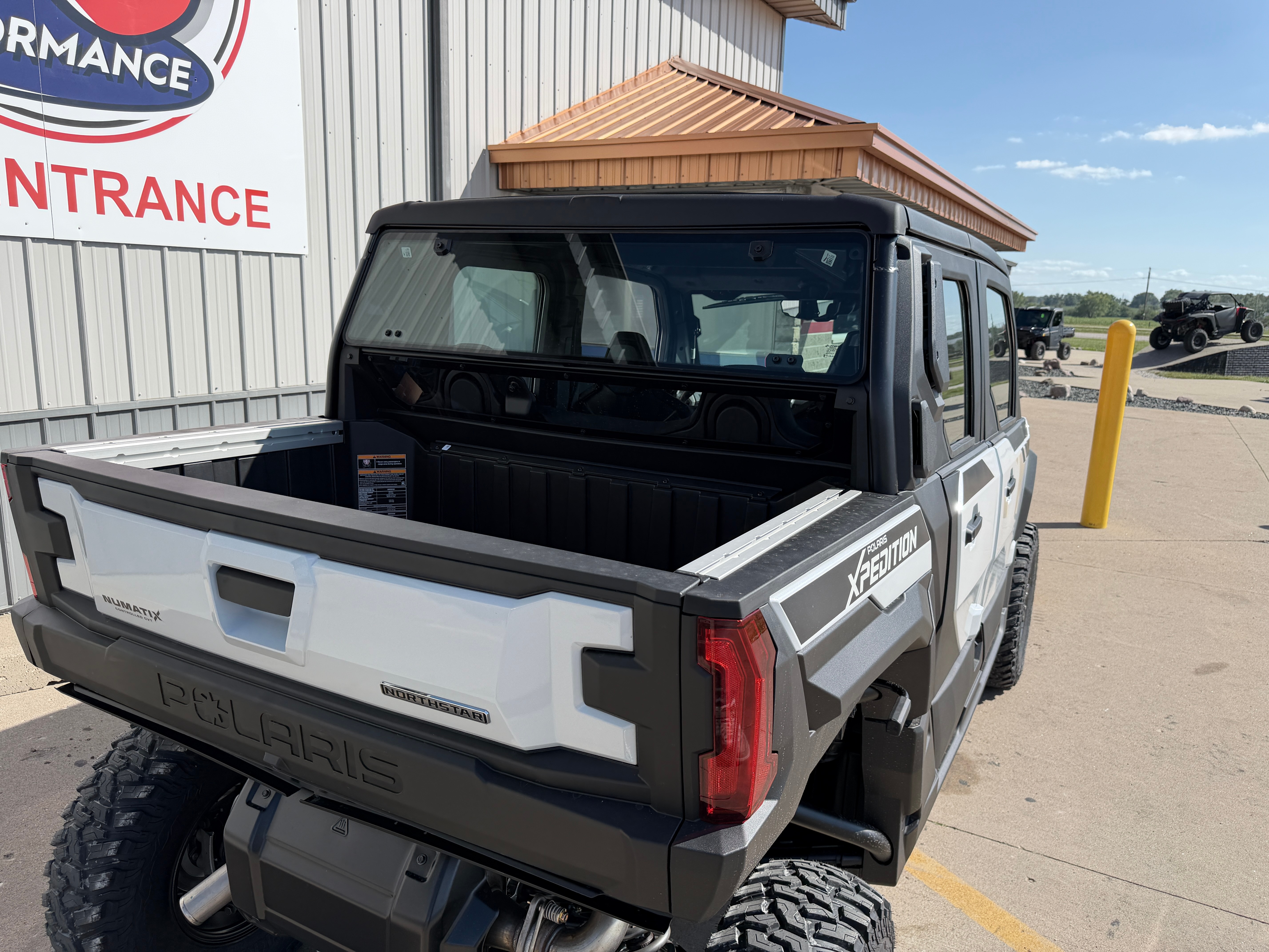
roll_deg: -2.8
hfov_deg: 71.6
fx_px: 880
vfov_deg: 56.8
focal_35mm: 24
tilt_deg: -12.9
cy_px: 476
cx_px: 634
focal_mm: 6.76
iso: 80
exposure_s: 1/3279
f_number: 1.78
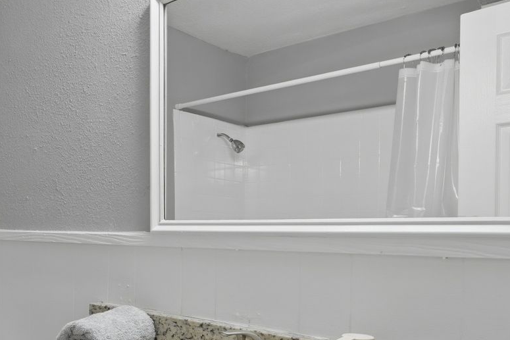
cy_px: 232
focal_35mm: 37
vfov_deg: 35.5
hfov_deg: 48.5
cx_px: 92
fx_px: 524
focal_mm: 14
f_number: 8
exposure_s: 1/25
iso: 400
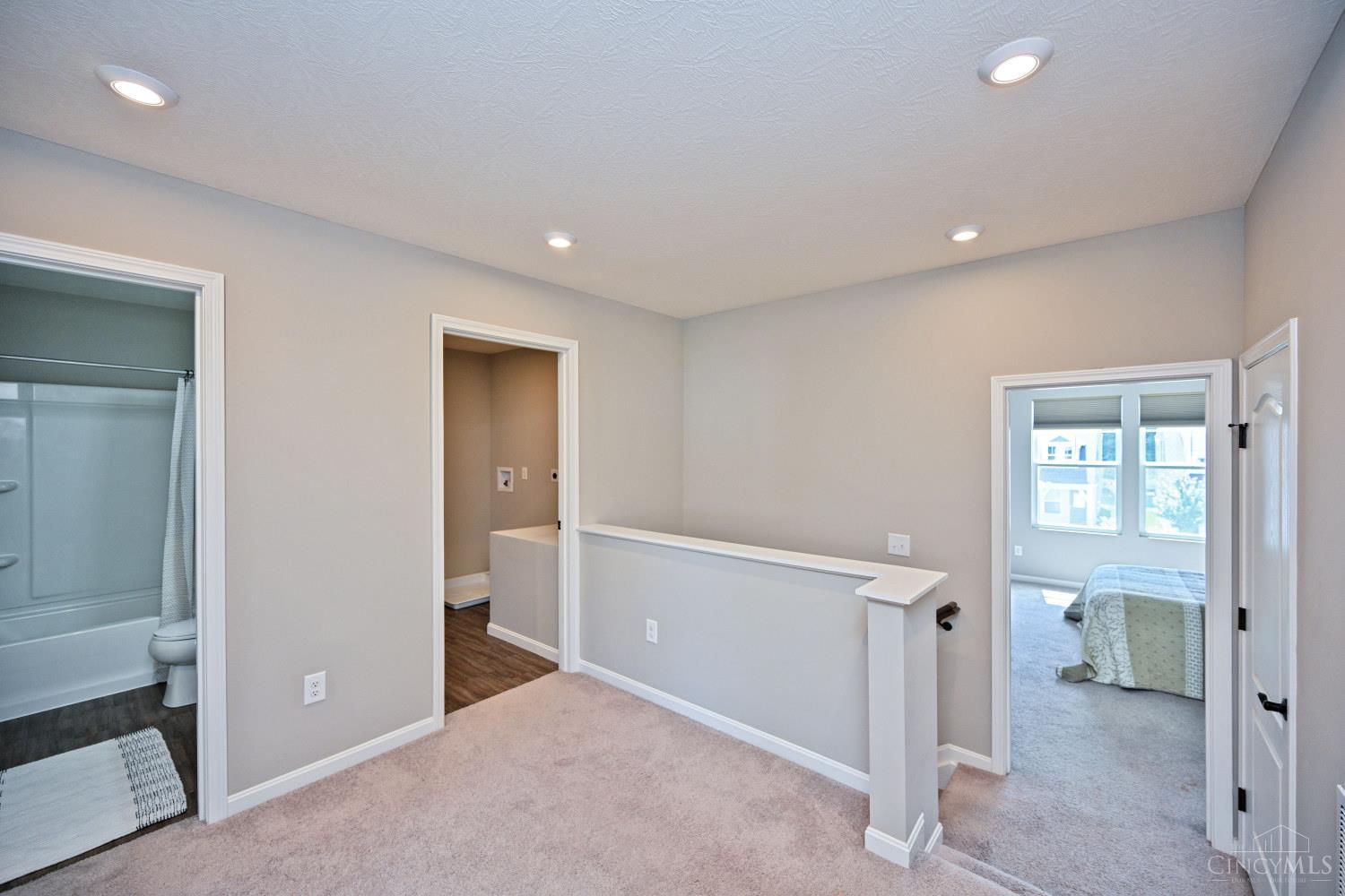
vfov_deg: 81.2
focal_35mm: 14
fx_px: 523
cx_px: 672
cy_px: 448
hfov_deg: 104.3
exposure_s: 1/80
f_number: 4.5
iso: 200
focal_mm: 14
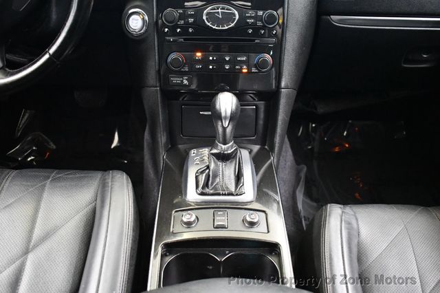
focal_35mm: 36
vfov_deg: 36.8
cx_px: 220
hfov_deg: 53.2
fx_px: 440
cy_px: 146
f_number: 3.8
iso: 9000
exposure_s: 1/60
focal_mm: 24
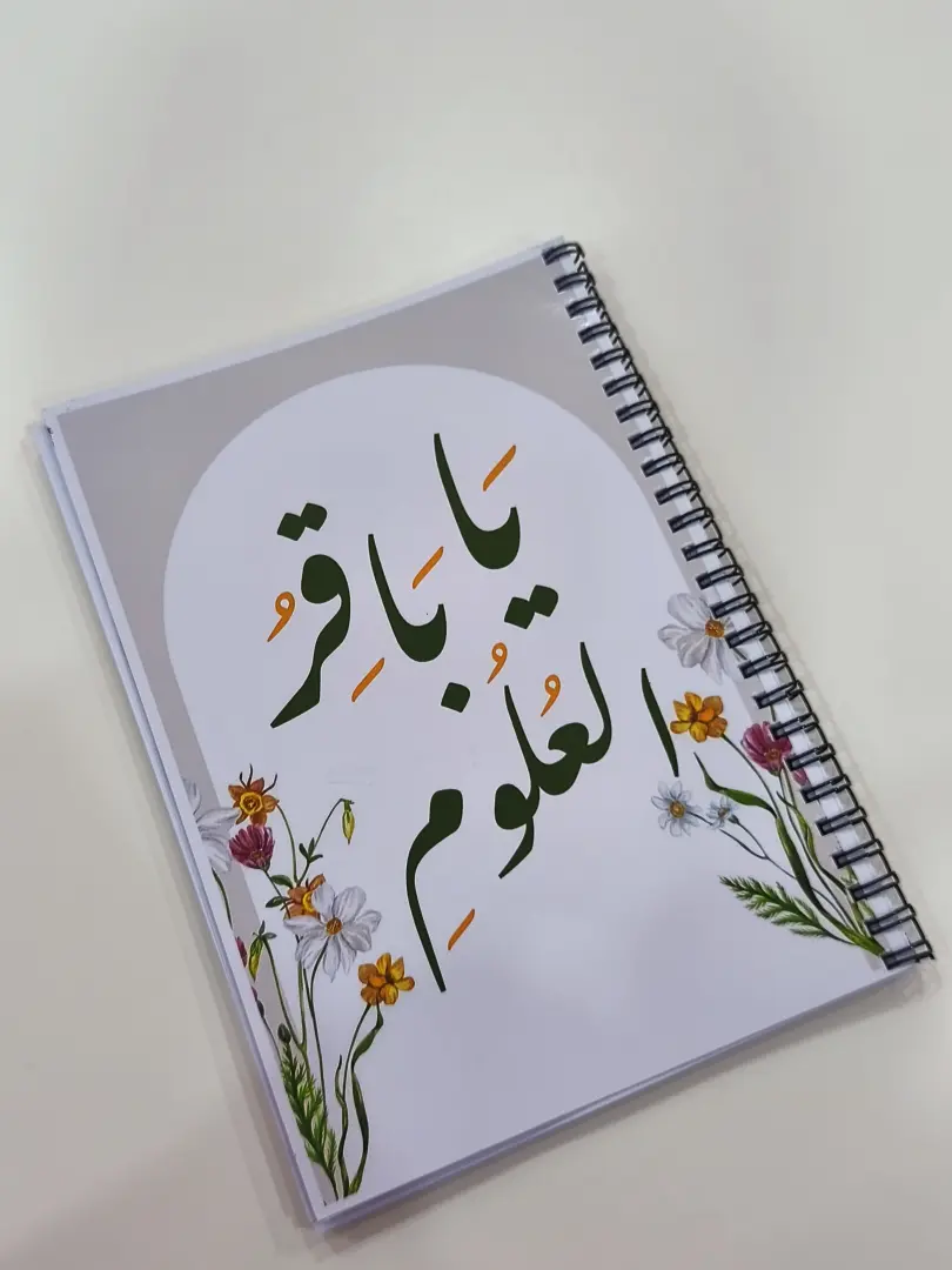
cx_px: 476
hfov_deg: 40.7
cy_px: 635
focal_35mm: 35
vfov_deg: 52.6
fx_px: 1283
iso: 1000
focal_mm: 6.18
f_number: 1.65
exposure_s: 1/60
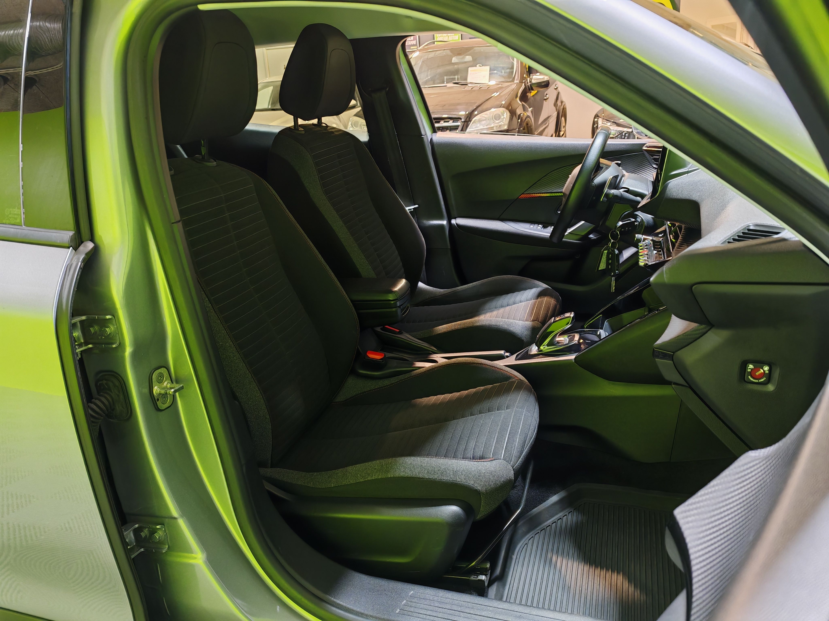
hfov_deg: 65.3
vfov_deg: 51.4
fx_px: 647
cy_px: 310
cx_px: 414
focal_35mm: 27
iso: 100
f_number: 1.4
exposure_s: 1/50
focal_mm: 6.83
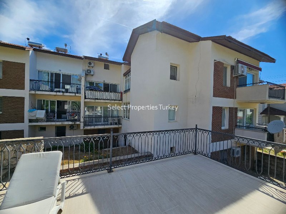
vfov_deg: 89.9
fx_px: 107
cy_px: 107
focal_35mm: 13
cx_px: 143
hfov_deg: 106.2
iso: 50
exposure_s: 1/2308
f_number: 2.2
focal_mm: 2.2
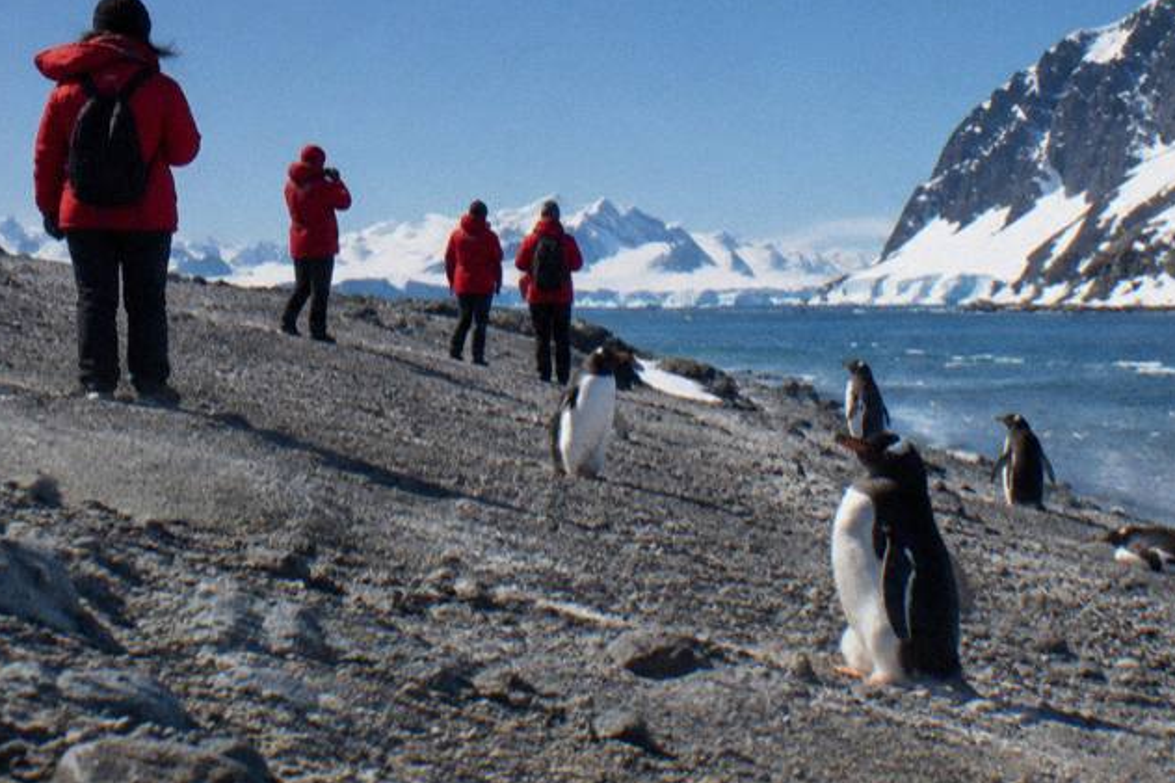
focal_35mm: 38
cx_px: 909
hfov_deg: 48.4
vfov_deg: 35.0
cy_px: 394
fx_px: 1240
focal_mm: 24
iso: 320
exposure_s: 1/800
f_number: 5
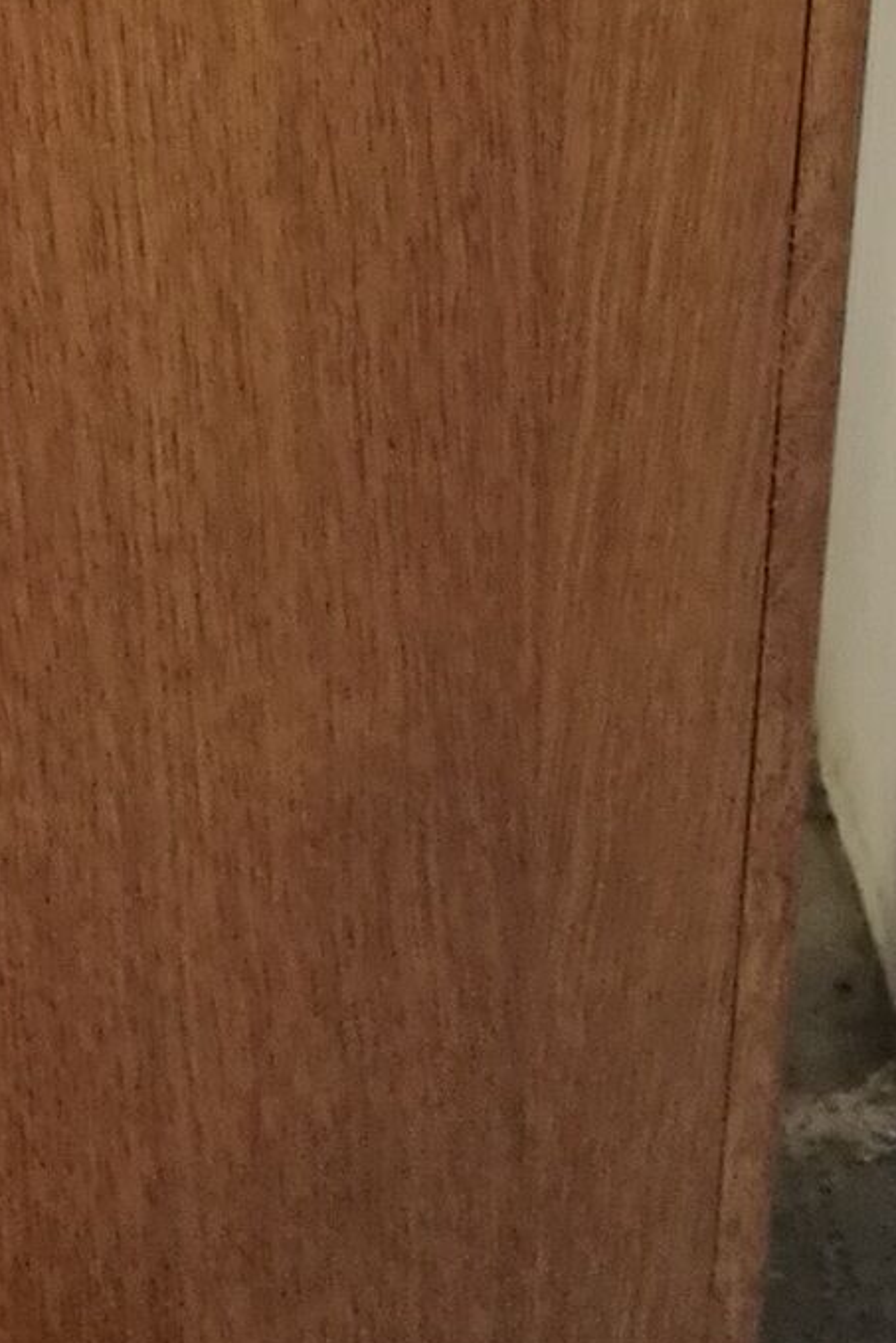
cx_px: -576
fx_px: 5037
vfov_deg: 14.9
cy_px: -24
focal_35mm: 135
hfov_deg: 9.8
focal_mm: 4.5
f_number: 2.2
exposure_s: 1/33.3
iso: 160
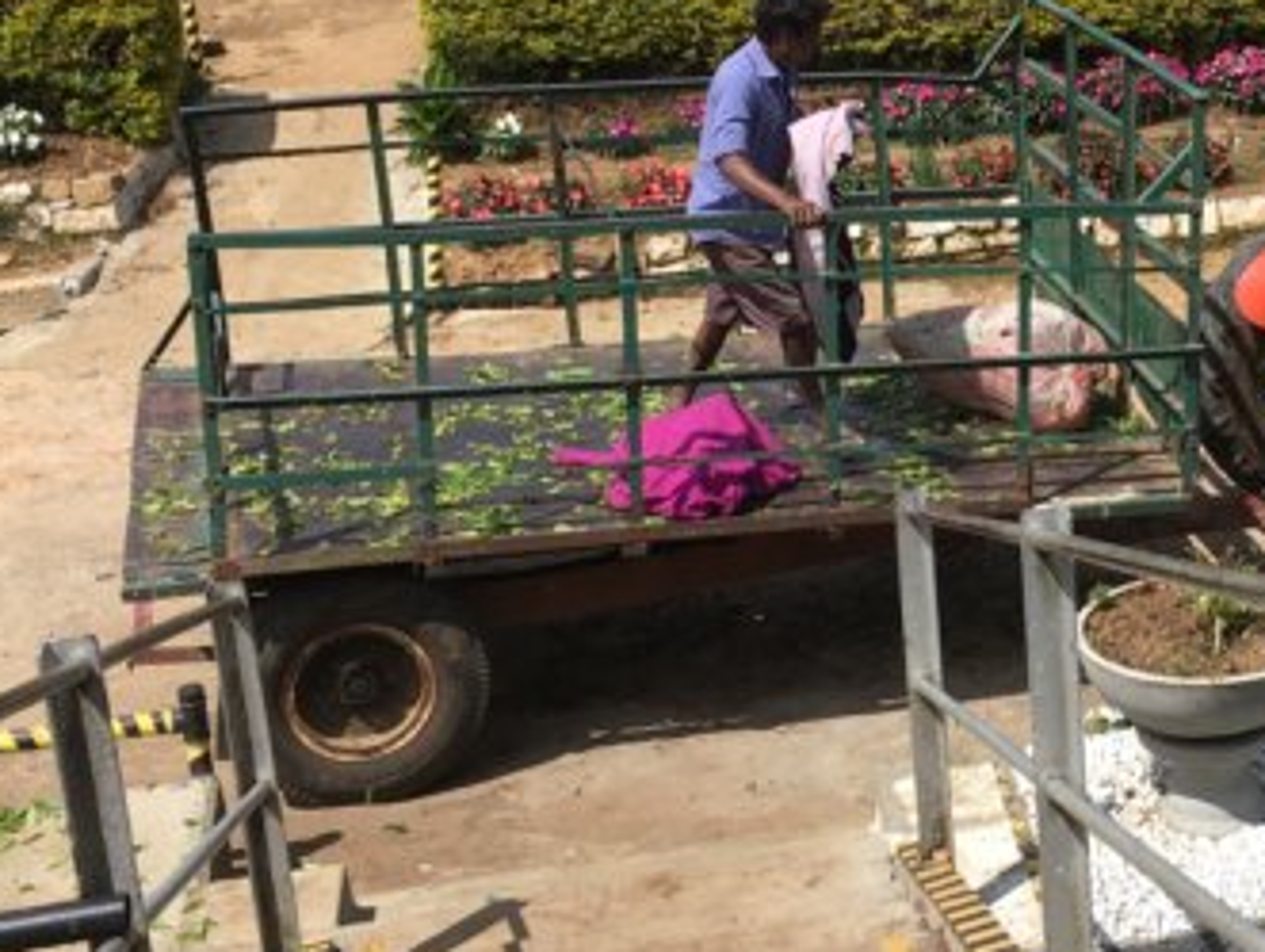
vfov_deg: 20.8
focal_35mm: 70
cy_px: 184
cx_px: 1135
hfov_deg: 26.8
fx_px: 2561
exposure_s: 1/1538
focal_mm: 4.15
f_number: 2.2
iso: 25
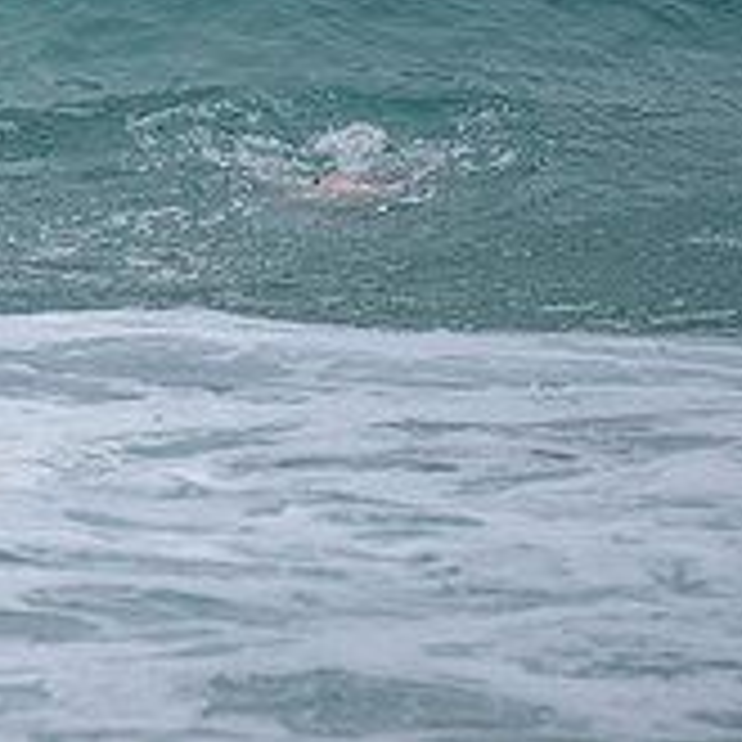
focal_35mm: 1493
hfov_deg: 1.2
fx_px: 36207
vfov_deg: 1.2
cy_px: -124
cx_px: -436
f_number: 5.6
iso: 320
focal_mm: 500
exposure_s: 1/2000
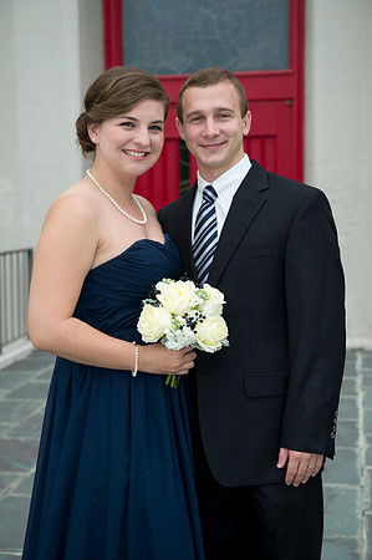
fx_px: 901
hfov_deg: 23.3
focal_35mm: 58
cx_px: 186
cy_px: 280
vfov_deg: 34.5
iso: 400
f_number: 4
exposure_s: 1/160
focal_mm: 58
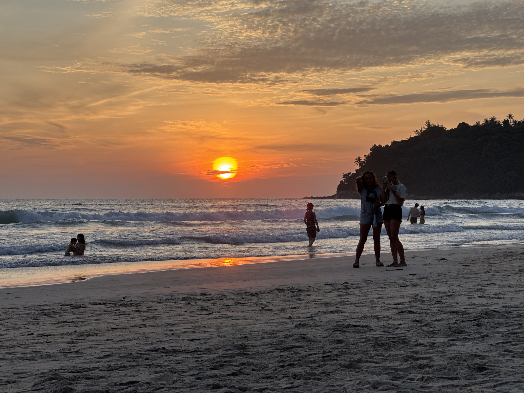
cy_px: 196
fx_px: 1166
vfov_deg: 19.1
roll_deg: +0.3
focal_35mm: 77
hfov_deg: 25.3
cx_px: 262
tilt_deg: +0.6
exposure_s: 1/305
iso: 25
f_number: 2.8
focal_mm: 9
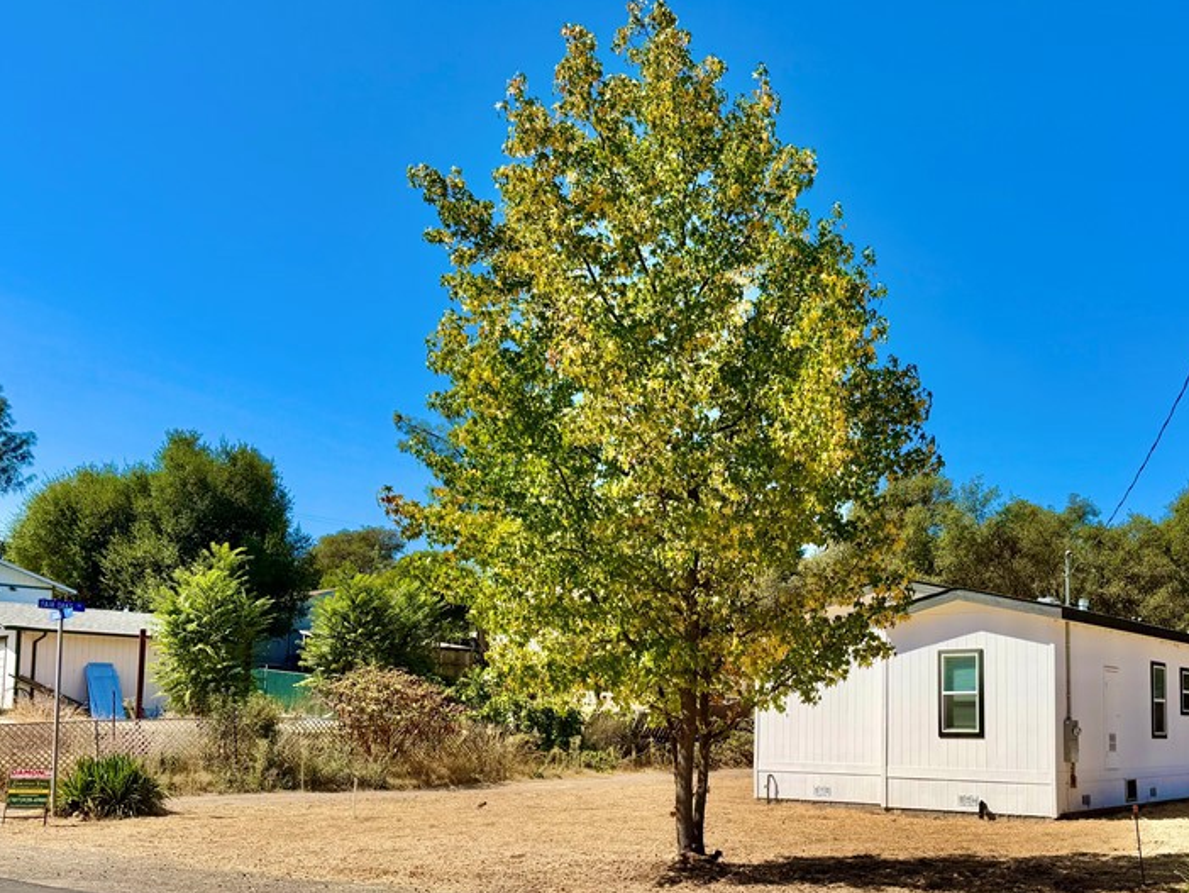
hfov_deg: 51.6
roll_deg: -0.3
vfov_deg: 40.1
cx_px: 799
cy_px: 615
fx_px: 1203
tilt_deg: +4.9
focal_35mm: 35
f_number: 1.78
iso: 80
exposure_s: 1/4673
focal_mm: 6.76
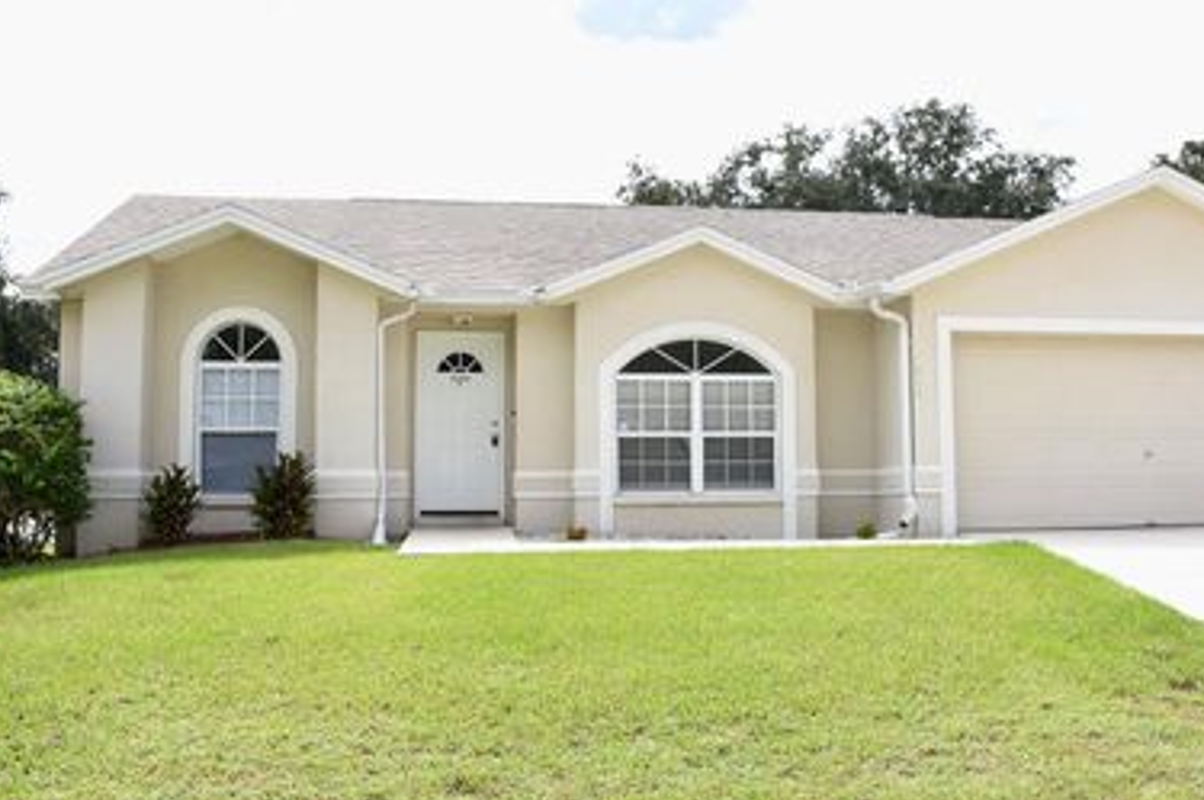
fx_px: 1202
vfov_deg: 36.7
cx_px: 710
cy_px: 353
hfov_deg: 52.9
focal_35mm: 36
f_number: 7.1
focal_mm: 18
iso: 100
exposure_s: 1/200
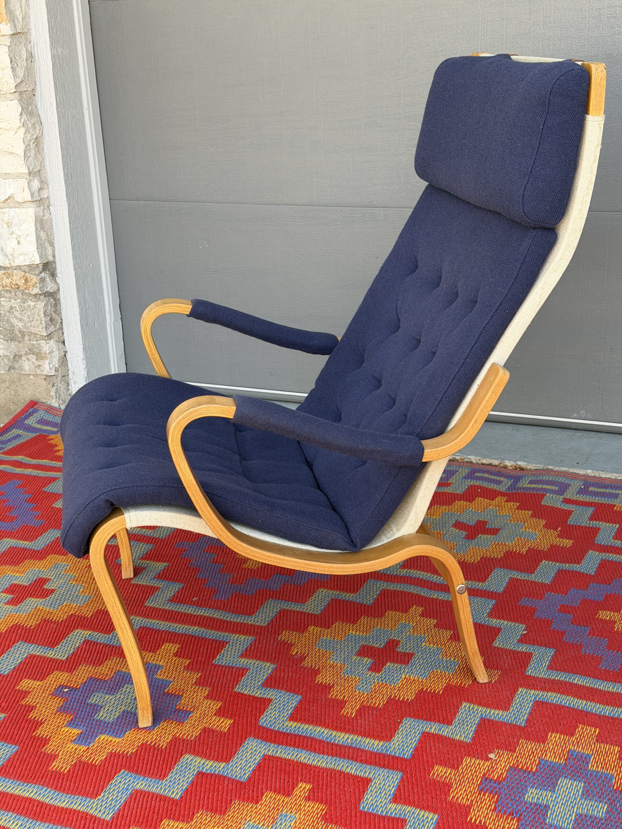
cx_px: 311
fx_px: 1150
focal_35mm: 48
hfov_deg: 30.3
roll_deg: +1.7
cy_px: 414
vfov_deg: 39.7
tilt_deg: -17.4
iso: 64
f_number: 1.78
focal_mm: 6.76
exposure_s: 1/188
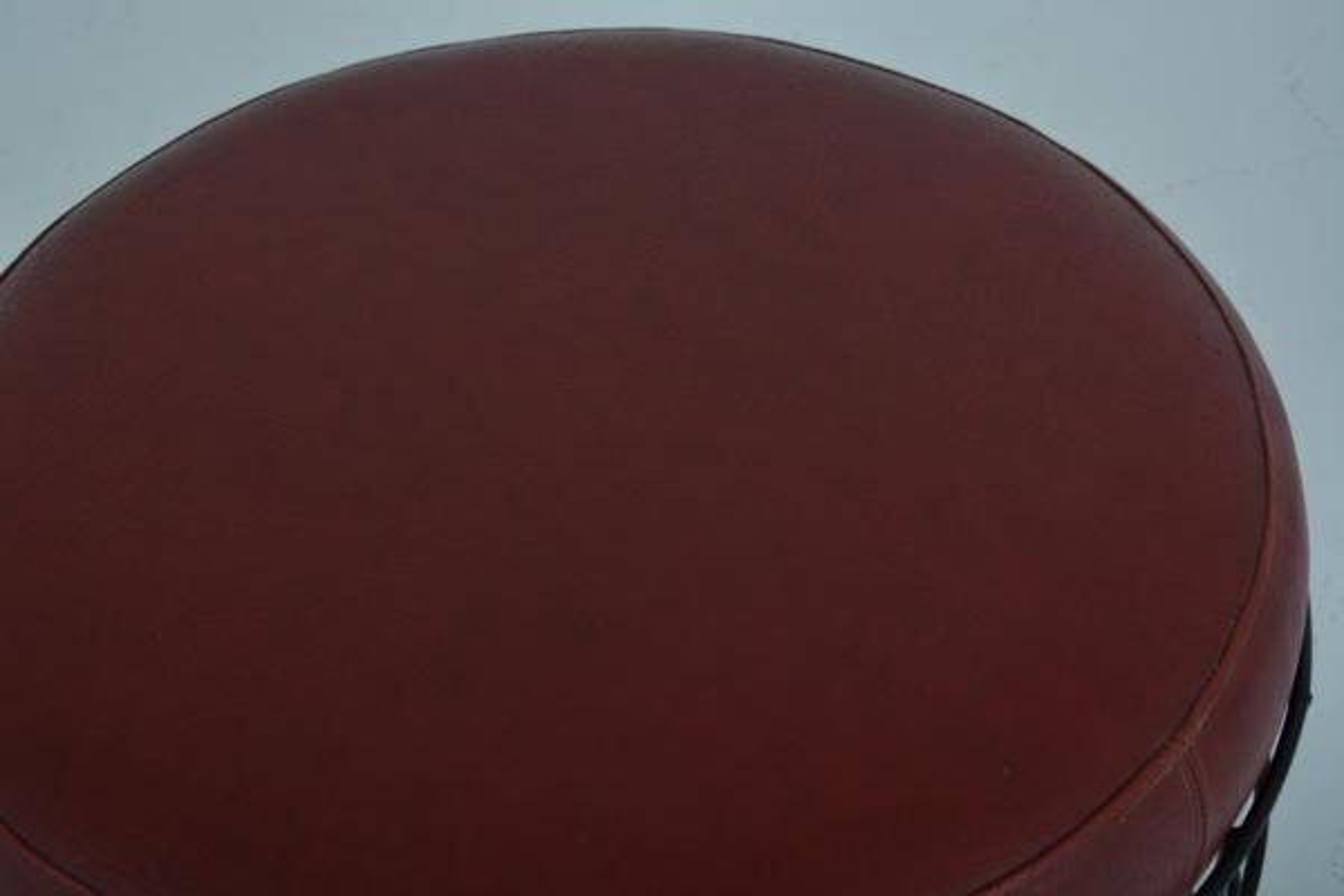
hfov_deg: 33.4
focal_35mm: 60
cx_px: 672
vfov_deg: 22.6
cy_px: 448
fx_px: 2240
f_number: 7.1
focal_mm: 40
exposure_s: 1/160
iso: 125
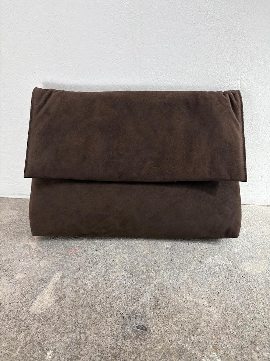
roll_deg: -0.3
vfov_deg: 67.3
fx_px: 270
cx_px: 135
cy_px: 180
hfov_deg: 53.1
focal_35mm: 26
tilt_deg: -30.8
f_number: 1.6
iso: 64
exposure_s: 1/100
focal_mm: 5.96
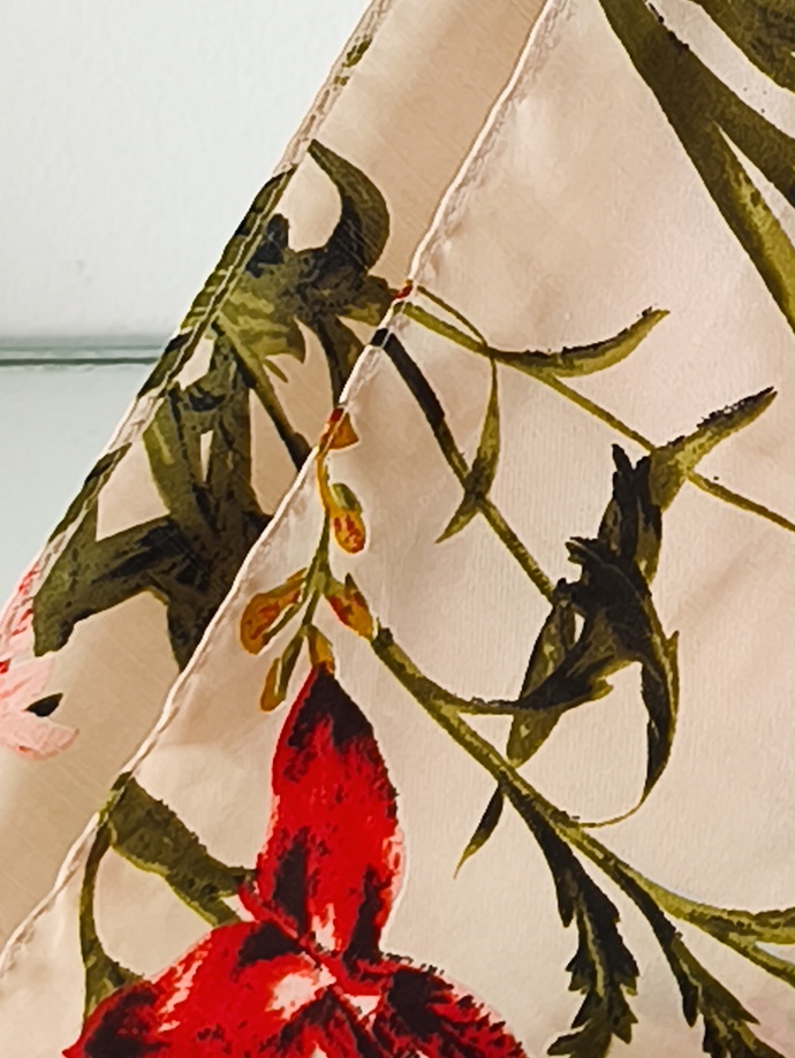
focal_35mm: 142
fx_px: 4345
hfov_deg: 9.6
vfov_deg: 13.7
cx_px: 1671
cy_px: -1
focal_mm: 6.14
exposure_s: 1/80
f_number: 1.65
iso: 50
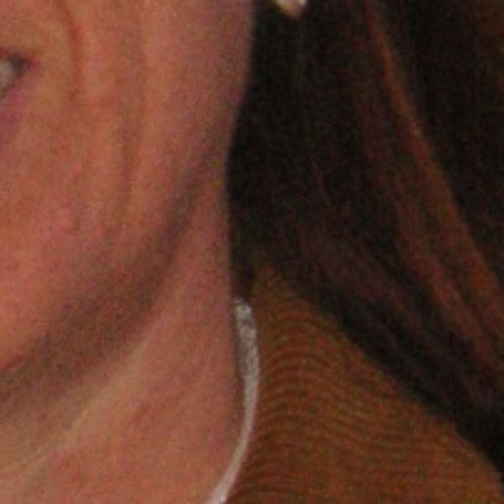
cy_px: -84
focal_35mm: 658
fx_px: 10839
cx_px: -223
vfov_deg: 2.7
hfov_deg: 2.7
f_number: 5
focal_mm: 17.1
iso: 160
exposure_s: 1/105
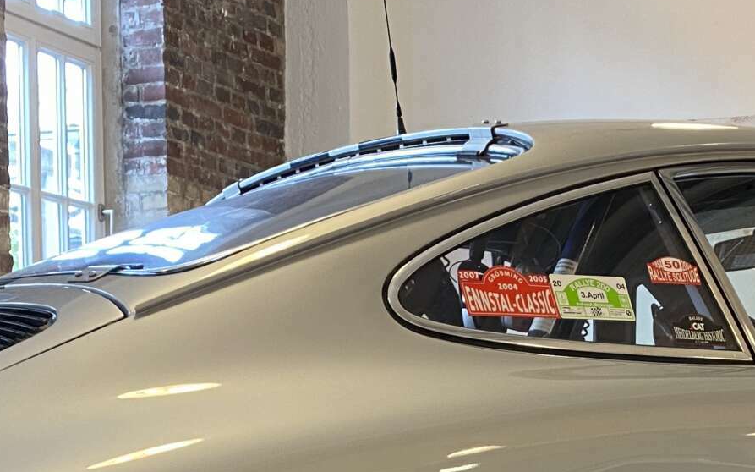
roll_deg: -0.5
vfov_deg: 15.9
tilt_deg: -3.6
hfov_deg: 26.0
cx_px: 508
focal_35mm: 79
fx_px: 1625
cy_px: 569
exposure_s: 1/50
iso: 125
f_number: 1.8
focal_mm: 4.25
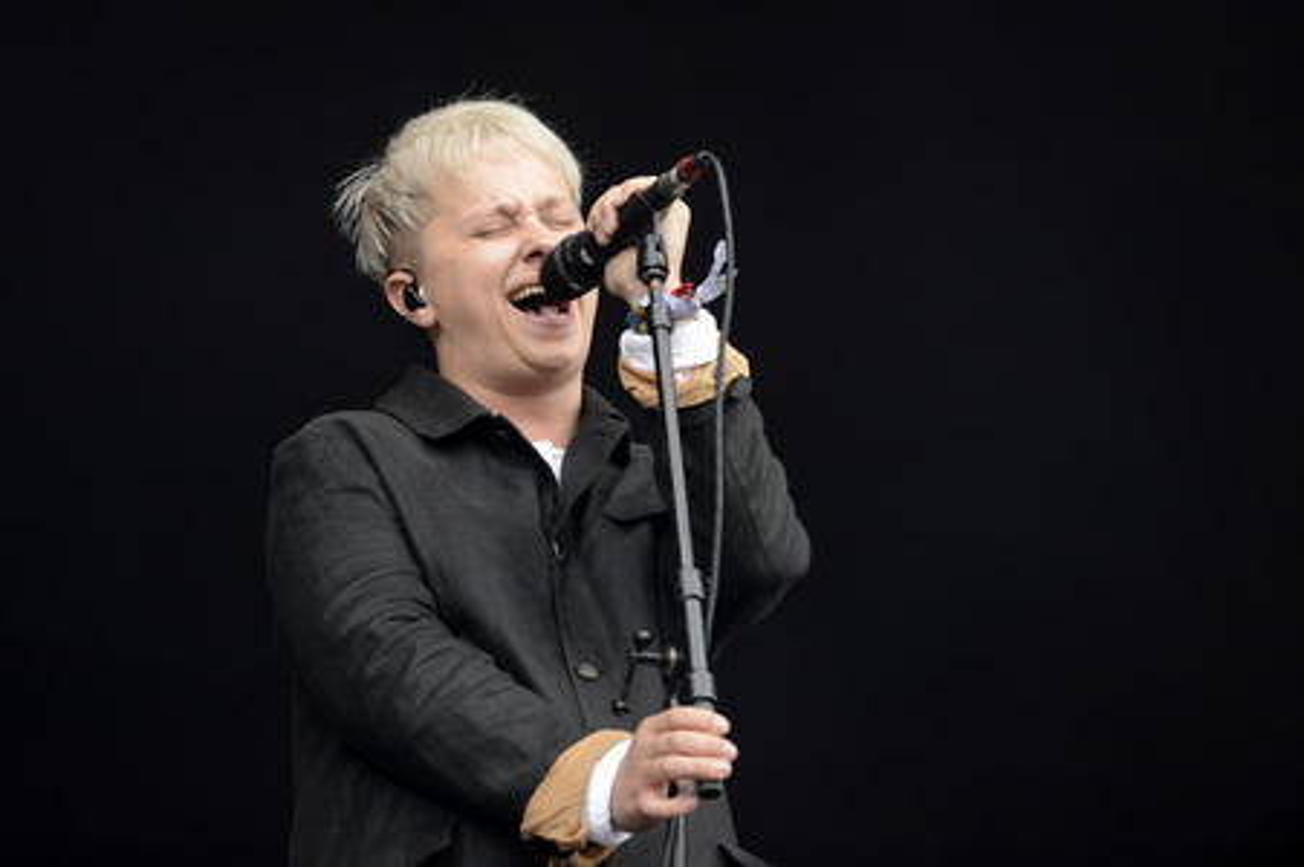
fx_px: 7239
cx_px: 652
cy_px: 434
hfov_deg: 10.3
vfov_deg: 6.9
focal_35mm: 200
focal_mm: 200
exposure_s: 1/320
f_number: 4
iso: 800
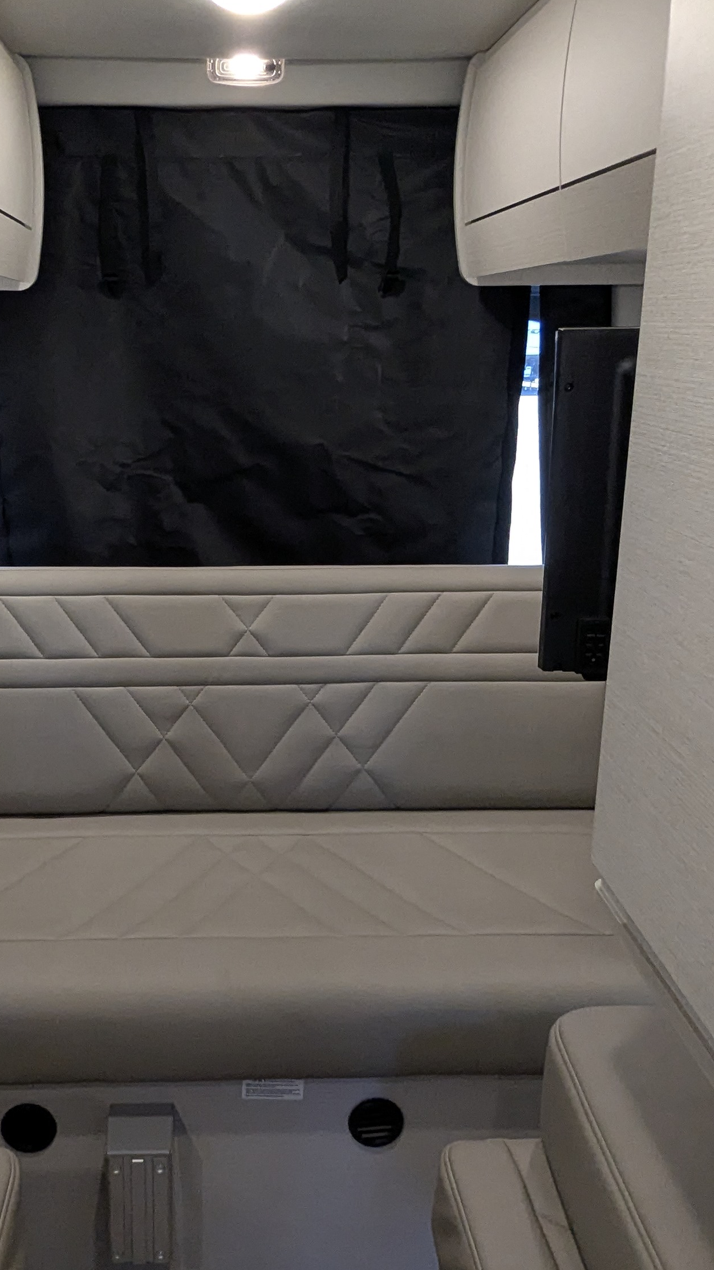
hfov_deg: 36.3
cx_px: 237
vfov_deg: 61.0
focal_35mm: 32
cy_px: 615
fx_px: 1077
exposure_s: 1/200
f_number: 2.2
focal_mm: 2.35
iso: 436
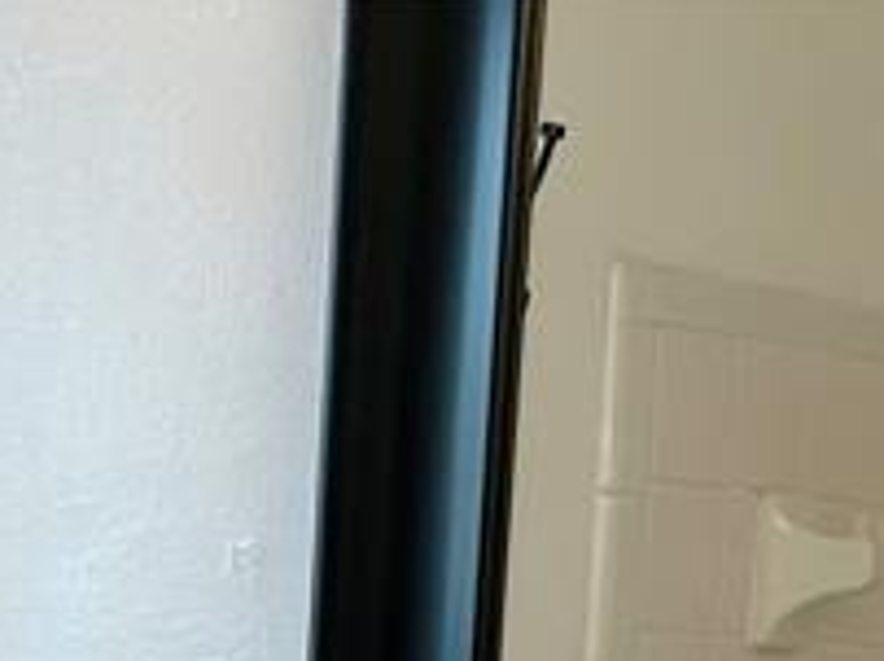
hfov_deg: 14.2
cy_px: 1663
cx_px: -363
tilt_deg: -13.8
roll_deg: -0.4
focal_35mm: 132
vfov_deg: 9.7
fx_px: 3367
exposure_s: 1/120
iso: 125
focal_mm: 5.7
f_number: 1.5
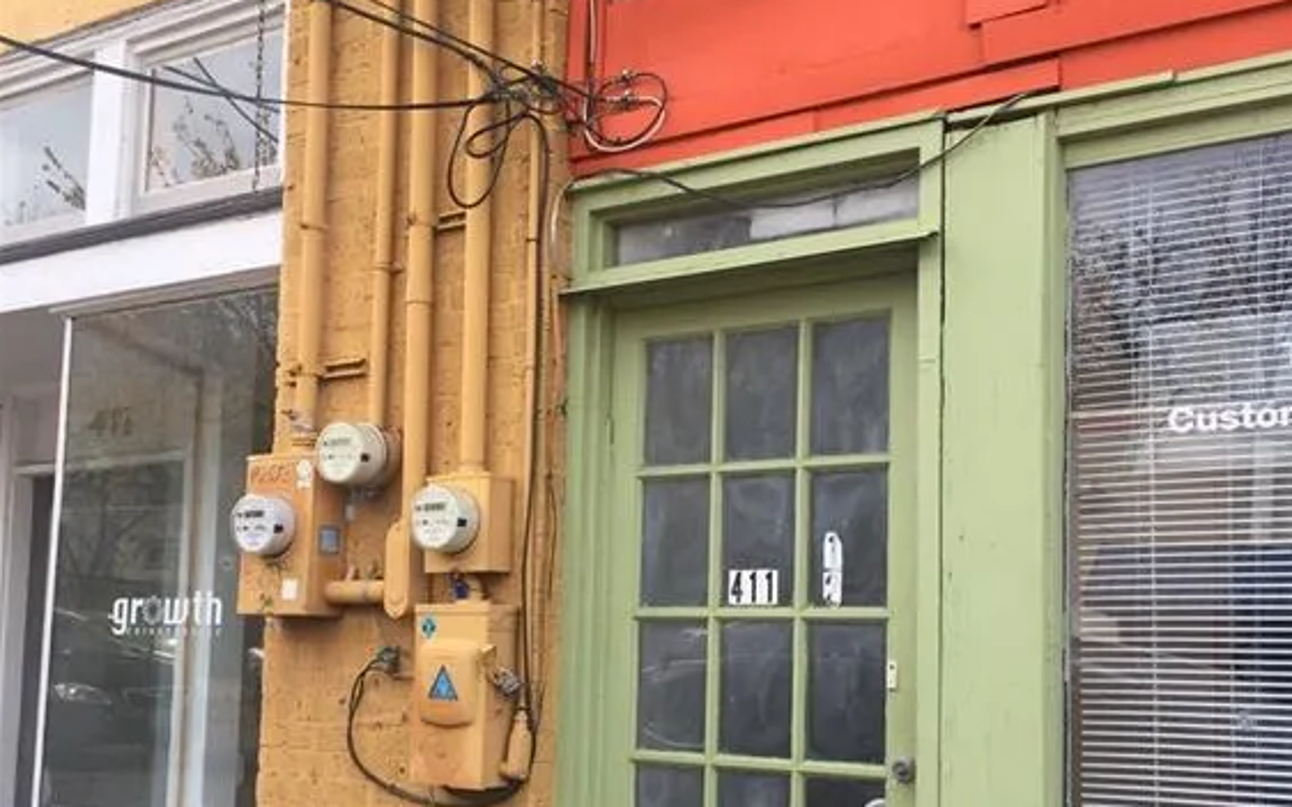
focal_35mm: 42
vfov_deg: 30.3
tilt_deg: +4.0
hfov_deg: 47.2
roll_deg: -0.4
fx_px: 1479
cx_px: 660
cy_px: 536
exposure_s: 1/363
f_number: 2.2
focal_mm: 4.15
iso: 32
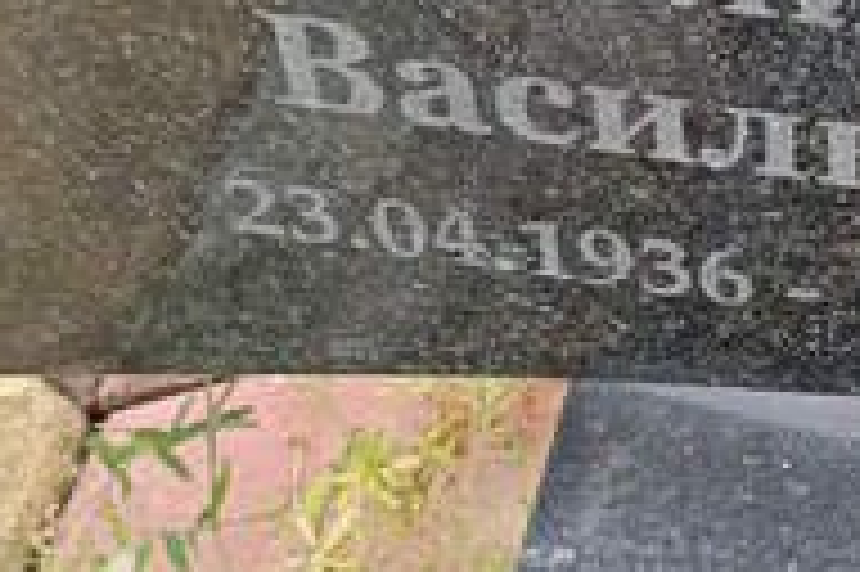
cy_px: 234
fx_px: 2602
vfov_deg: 12.5
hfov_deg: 18.0
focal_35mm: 109
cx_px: 995
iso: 155
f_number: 1.69
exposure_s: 1/100
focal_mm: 4.76
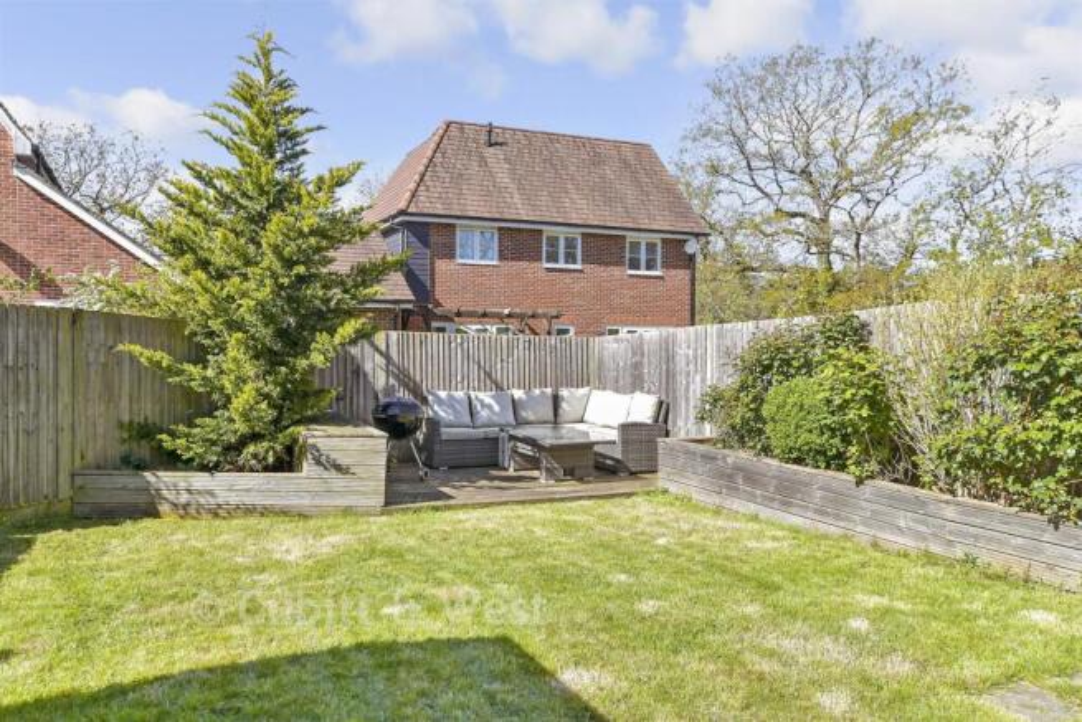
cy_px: 361
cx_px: 541
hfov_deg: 67.4
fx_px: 812
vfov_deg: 48.0
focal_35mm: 27
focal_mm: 18
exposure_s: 1/320
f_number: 8
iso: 160
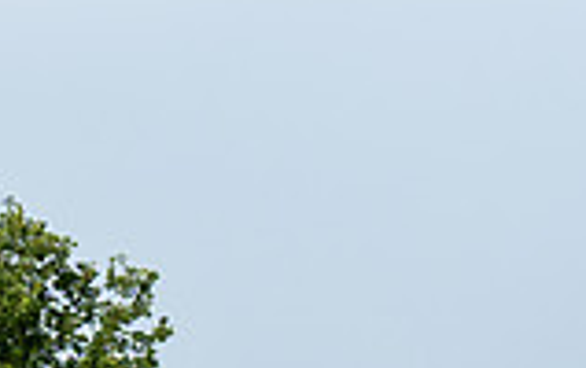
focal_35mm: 587
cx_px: 77
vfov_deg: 2.2
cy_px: 1081
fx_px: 9391
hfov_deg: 3.6
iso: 125
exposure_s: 1/640
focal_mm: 73
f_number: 4
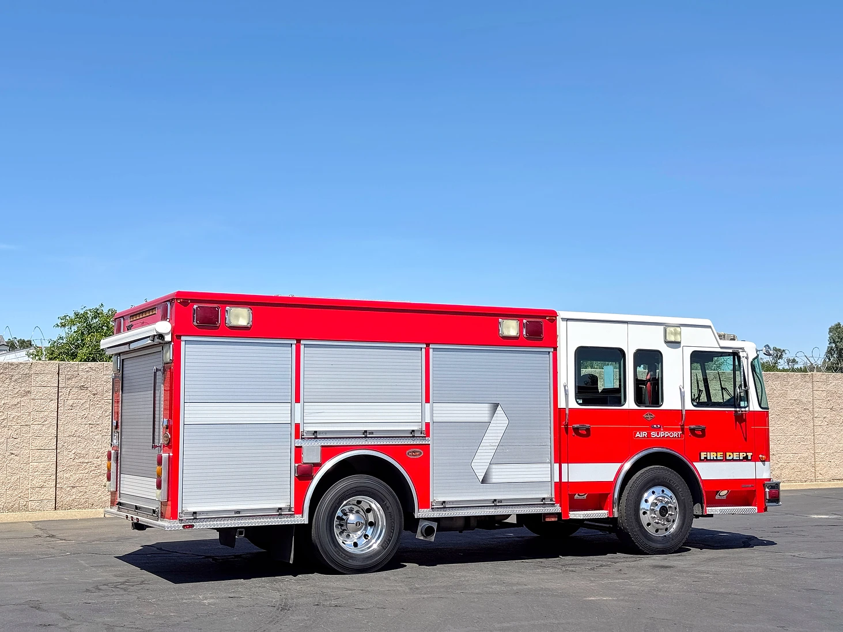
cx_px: 422
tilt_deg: +3.4
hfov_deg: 39.7
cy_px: 316
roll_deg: +0.2
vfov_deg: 30.3
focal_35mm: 48
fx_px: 1169
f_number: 1.78
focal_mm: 6.76
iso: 64
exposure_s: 1/3817
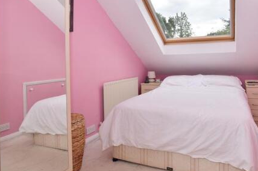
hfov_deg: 73.8
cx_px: 172
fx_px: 165
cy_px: 57
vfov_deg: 54.0
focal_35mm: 23
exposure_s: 1/200
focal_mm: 10
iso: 200
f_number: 7.1
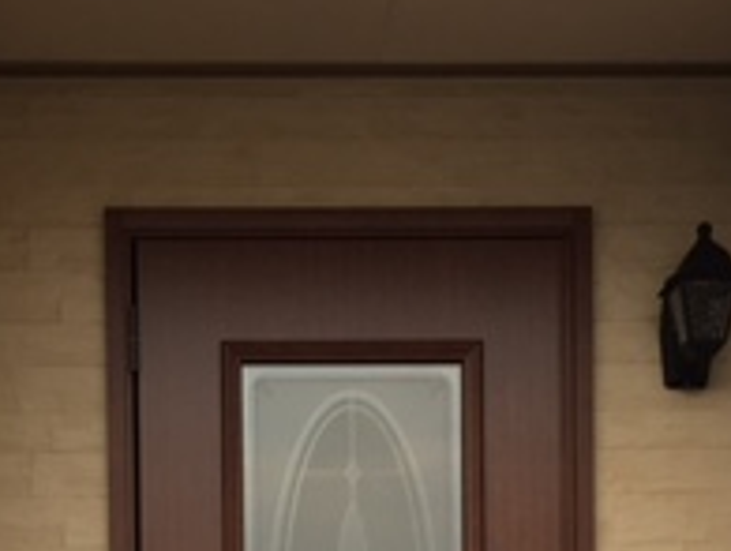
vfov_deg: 14.6
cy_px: 825
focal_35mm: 95
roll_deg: +0.3
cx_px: 322
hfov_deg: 20.6
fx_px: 2010
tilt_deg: +0.5
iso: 25
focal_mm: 4.15
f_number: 2.2
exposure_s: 1/60
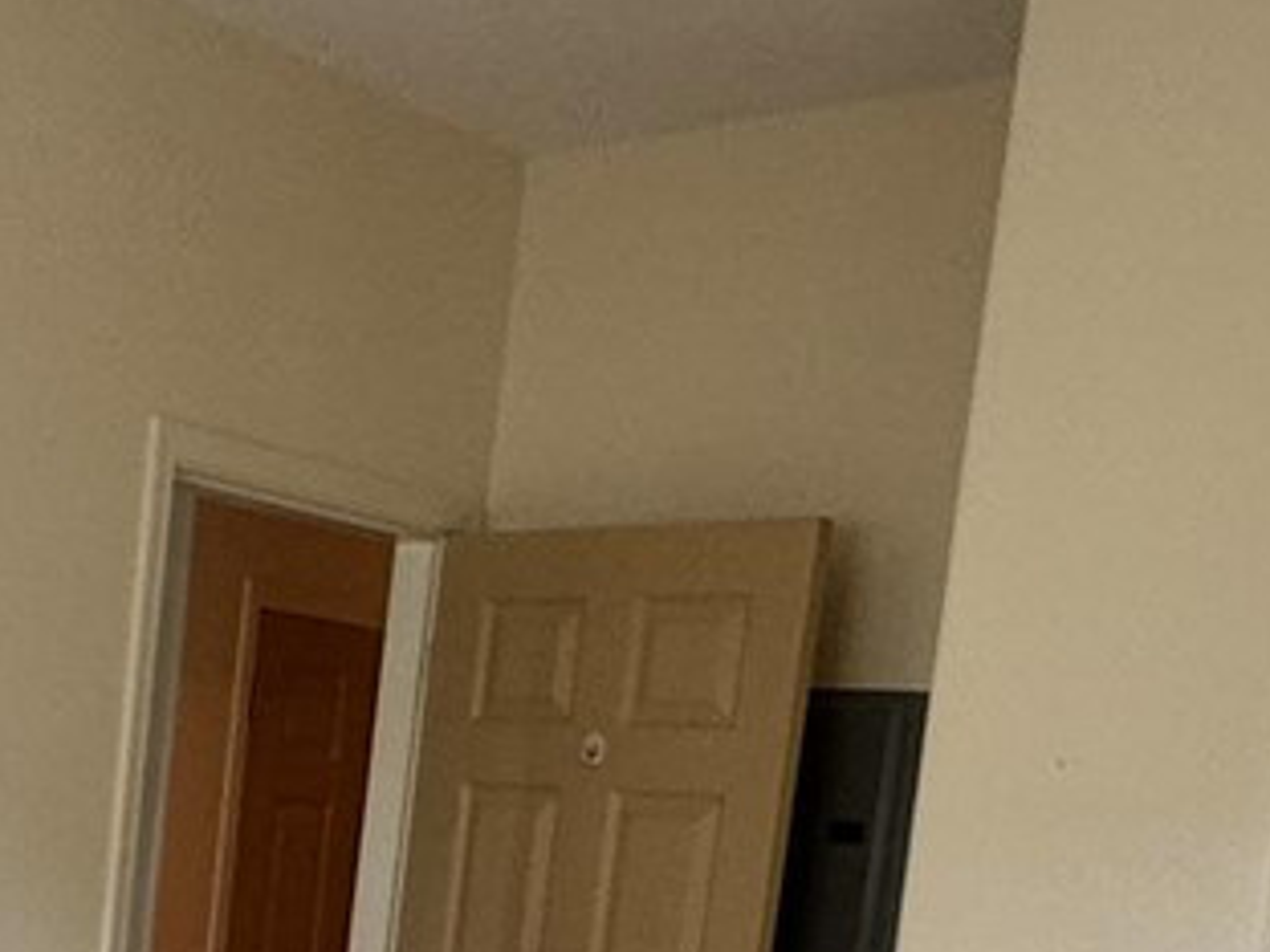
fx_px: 2531
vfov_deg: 19.8
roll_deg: -5.3
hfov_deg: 26.3
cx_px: -73
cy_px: 1204
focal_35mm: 69
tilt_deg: -8.1
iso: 160
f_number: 2.2
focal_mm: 2.22
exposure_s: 1/99
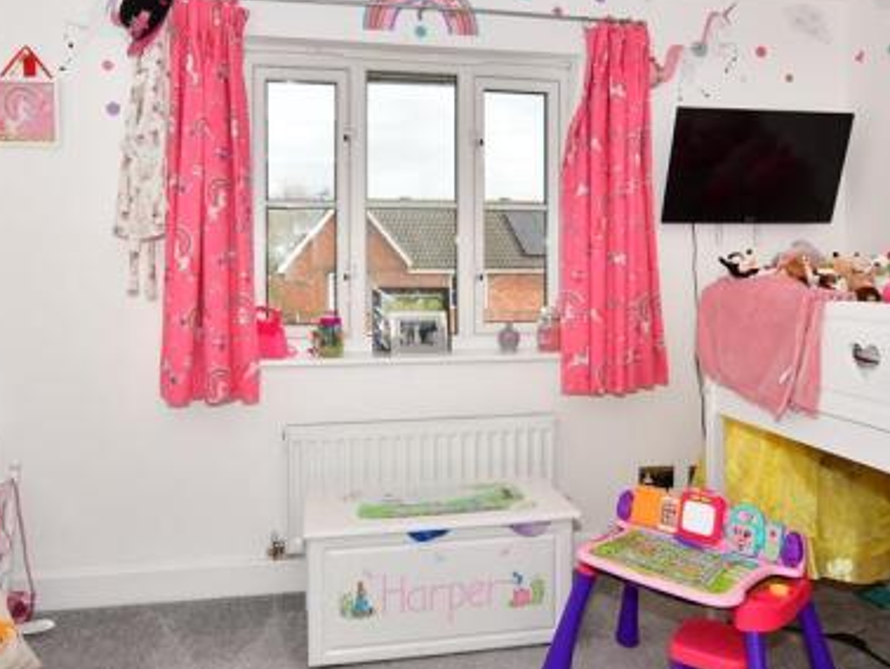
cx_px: 438
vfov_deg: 54.4
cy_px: 258
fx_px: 643
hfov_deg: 69.4
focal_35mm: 25
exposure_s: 1/250
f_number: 8
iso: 320
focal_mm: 10
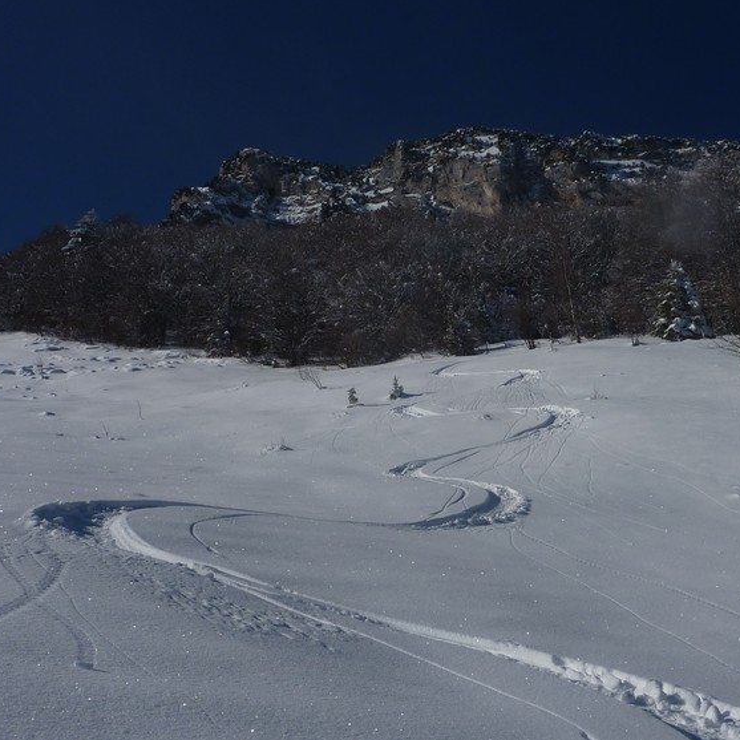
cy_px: 369
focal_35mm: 50
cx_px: 460
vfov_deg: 34.0
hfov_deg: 33.9
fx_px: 1209
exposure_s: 1/1300
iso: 80
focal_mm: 5.7
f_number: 6.3
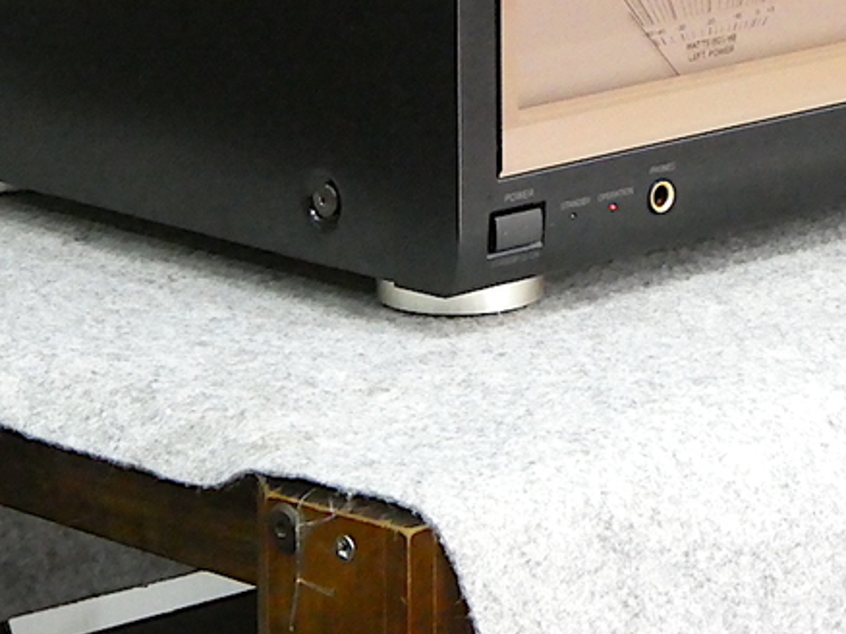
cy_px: -41
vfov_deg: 5.4
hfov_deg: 7.3
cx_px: 612
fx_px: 6644
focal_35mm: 272
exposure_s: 1/30
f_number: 7.1
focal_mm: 22.3
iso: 1600
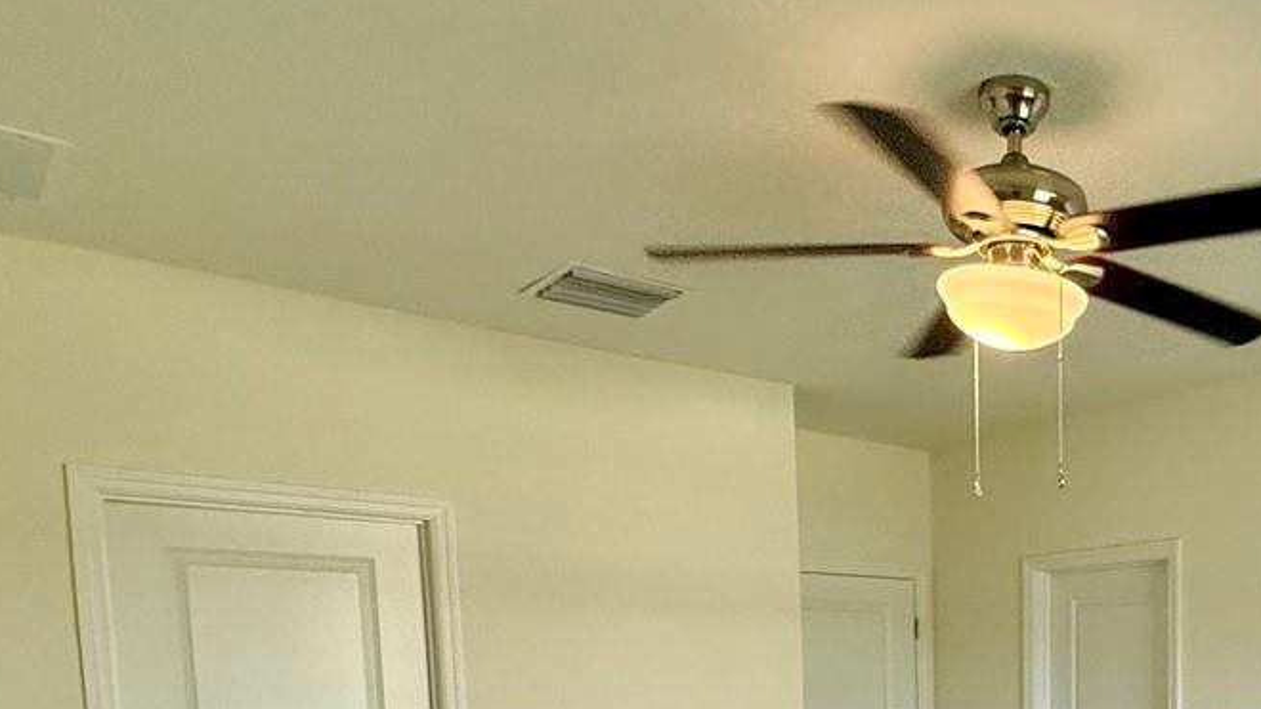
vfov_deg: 28.4
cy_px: 822
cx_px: 1118
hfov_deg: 48.7
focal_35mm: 37
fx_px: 1237
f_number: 2.2
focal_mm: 2.22
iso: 250
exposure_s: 1/120
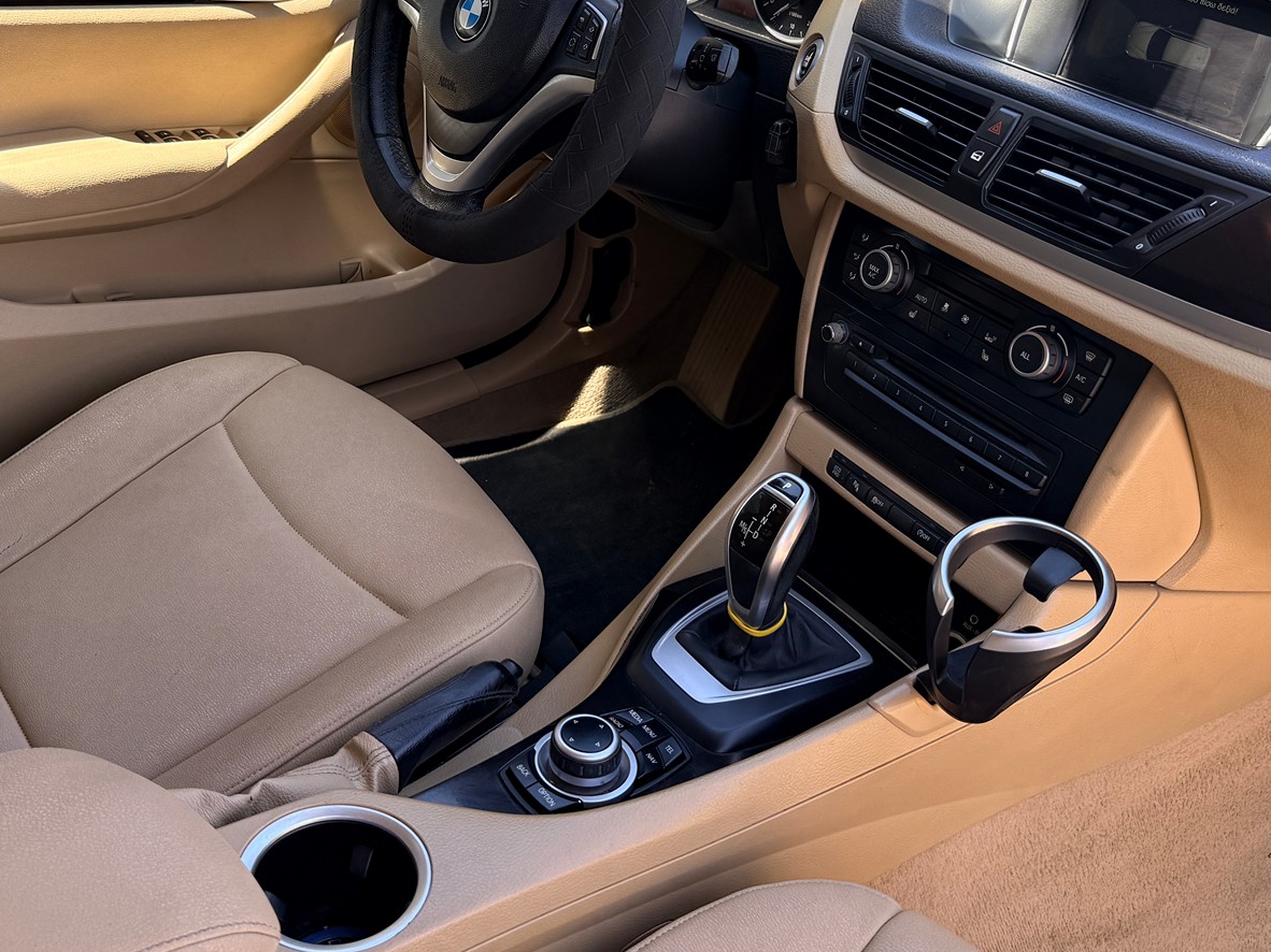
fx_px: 1432
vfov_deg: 35.6
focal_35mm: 39
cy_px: 186
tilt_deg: -22.7
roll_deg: -1.1
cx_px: 575
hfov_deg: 47.8
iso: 100
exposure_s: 1/412
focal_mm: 6.76
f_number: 1.78
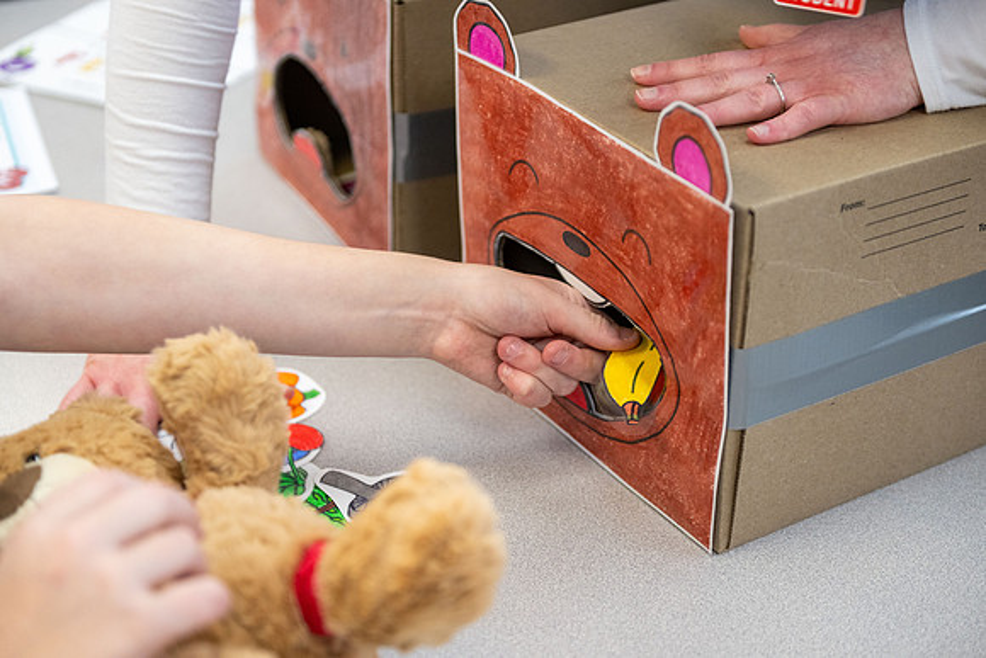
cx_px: 493
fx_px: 1644
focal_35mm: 60
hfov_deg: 33.4
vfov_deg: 22.6
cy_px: 329
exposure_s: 1/320
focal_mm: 60
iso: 2000
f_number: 2.8
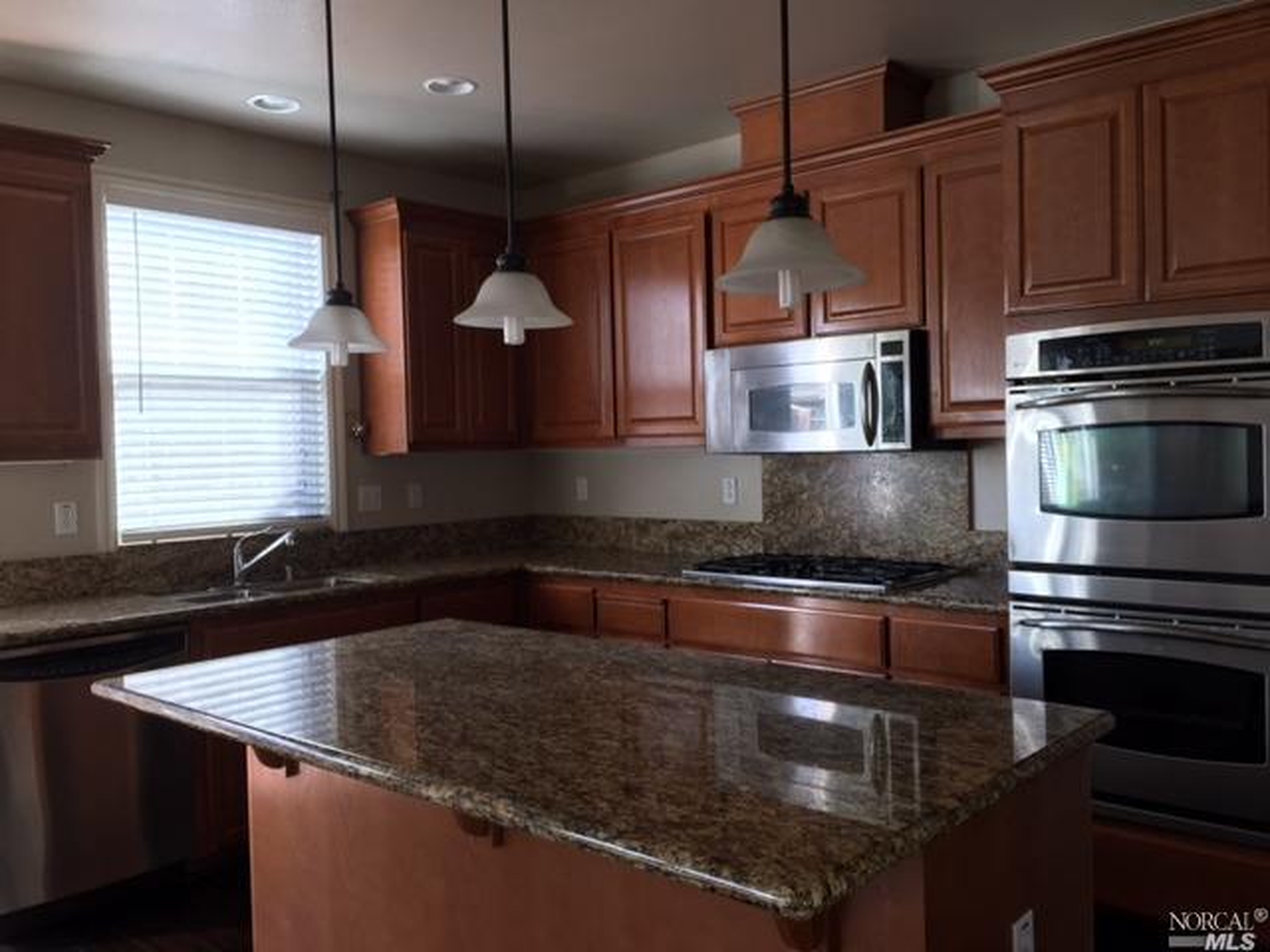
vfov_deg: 48.2
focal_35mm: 29
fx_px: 1064
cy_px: 476
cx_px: 635
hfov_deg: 61.7
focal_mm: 4.15
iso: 32
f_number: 2.2
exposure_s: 1/40
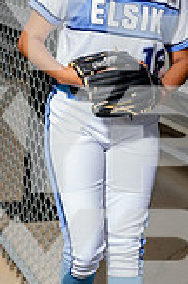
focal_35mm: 83
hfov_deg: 16.4
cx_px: 91
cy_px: 141
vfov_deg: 24.5
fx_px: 653
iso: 80
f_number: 4
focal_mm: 30
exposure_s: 1/250
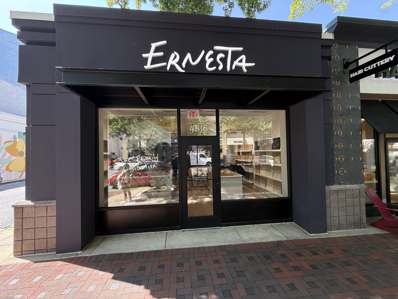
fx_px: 161
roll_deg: +0.6
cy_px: 150
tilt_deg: +1.6
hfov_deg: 102.1
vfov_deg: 85.7
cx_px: 199
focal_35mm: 14
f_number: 2.2
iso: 50
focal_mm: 2.22
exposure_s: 1/139
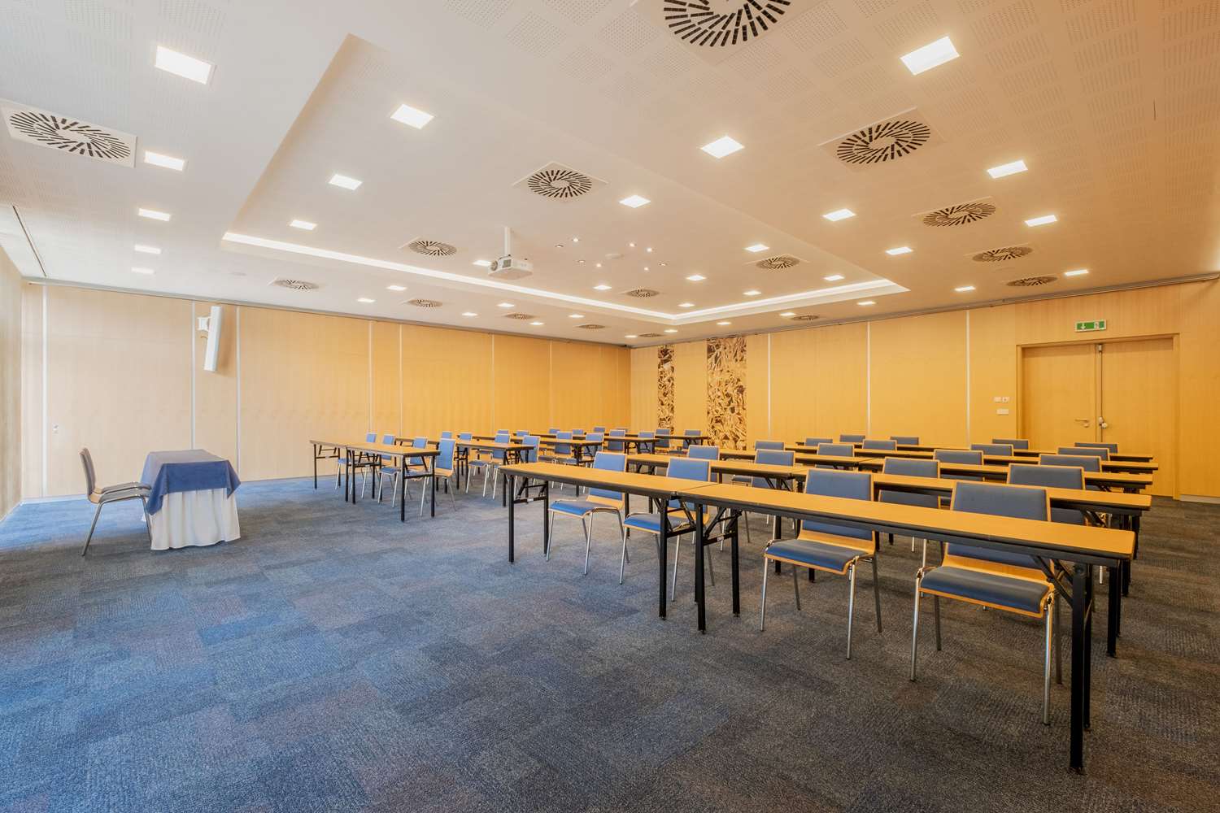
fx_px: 508
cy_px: 406
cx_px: 610
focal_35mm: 15
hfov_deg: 100.4
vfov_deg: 77.3
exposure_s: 1/5
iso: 200
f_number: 11
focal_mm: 10
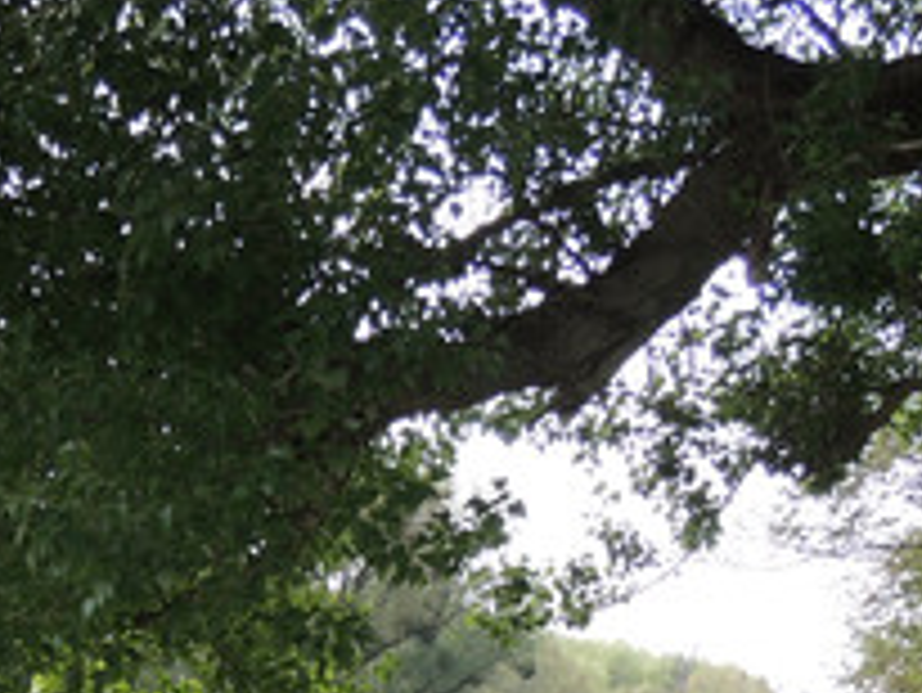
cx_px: 135
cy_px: 927
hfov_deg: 18.8
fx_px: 2745
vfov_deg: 13.8
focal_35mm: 103
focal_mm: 5.8
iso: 100
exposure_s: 1/250
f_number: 3.2
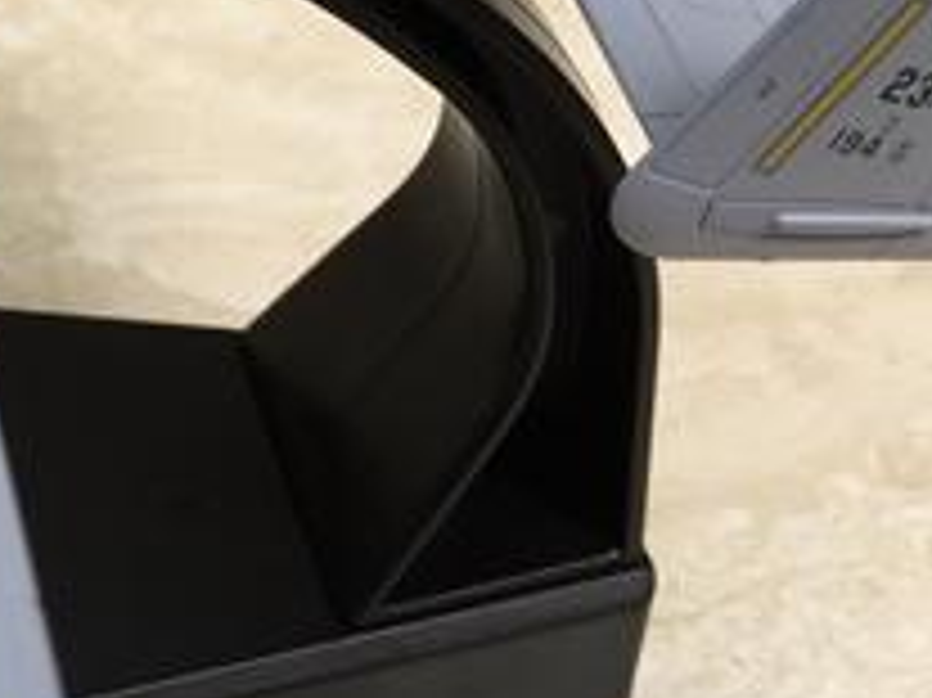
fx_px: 3014
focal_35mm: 112
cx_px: -572
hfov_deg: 15.8
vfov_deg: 13.0
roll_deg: +2.7
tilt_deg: -38.7
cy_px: -50
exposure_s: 1/278
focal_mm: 4.15
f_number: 2.2
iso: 32
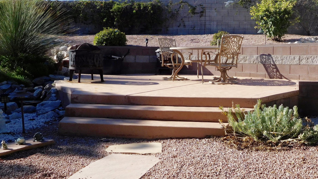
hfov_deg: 55.8
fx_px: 295
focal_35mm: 35
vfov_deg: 33.5
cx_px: 202
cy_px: 66
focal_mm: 4.5
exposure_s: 1/1000
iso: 125
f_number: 3.4
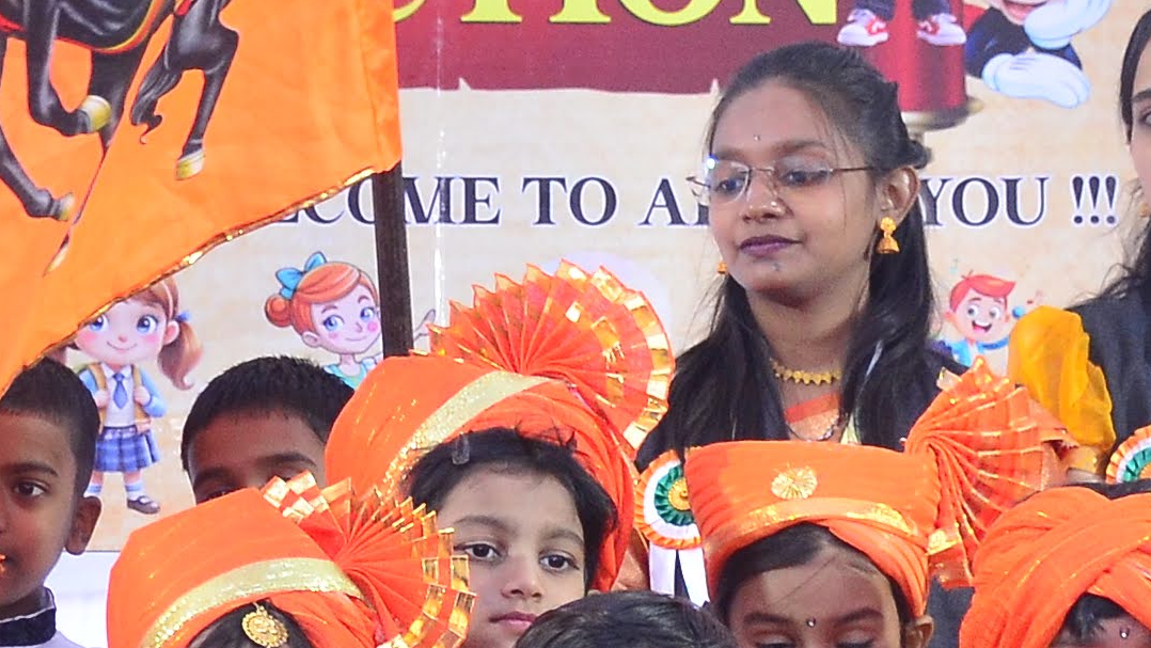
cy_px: 766
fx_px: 5251
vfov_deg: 7.0
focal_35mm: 172
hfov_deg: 12.5
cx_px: 437
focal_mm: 24
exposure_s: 1/125
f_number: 4.5
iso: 800
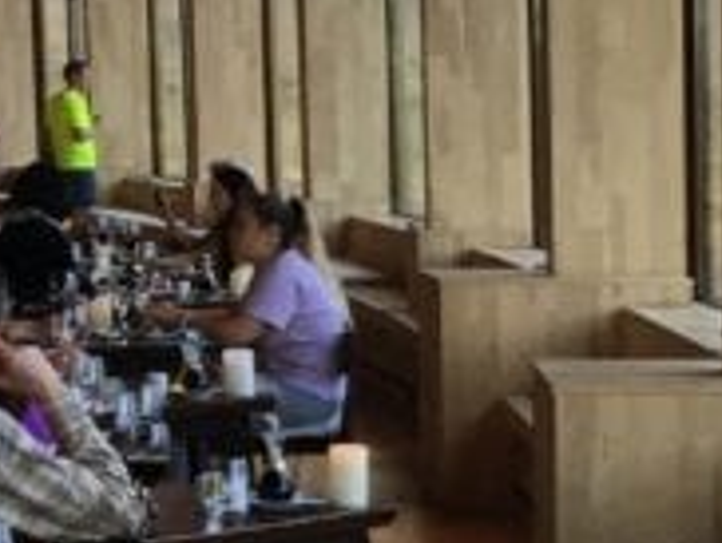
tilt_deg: -8.0
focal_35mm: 163
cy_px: 622
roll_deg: -0.3
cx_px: 1206
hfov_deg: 11.4
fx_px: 3404
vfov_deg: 9.0
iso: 25
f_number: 2.2
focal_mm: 4.15
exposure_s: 1/33
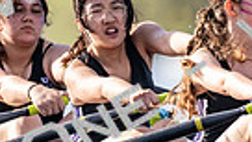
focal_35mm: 2675
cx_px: 102
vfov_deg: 0.5
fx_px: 17903
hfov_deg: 0.8
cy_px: 78
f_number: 5.6
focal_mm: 600
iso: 800
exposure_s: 1/2500
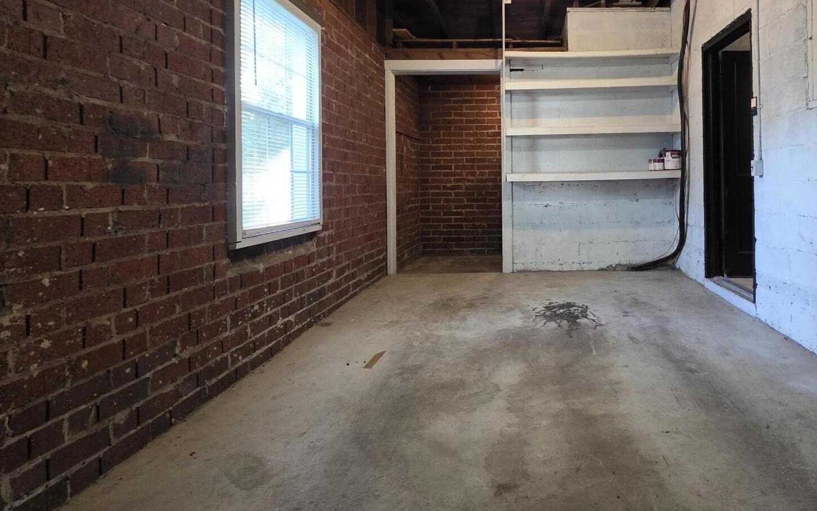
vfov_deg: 61.0
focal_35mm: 19
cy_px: 179
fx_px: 423
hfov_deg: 85.5
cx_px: 532
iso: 640
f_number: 1.9
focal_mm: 2.2
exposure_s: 1/60
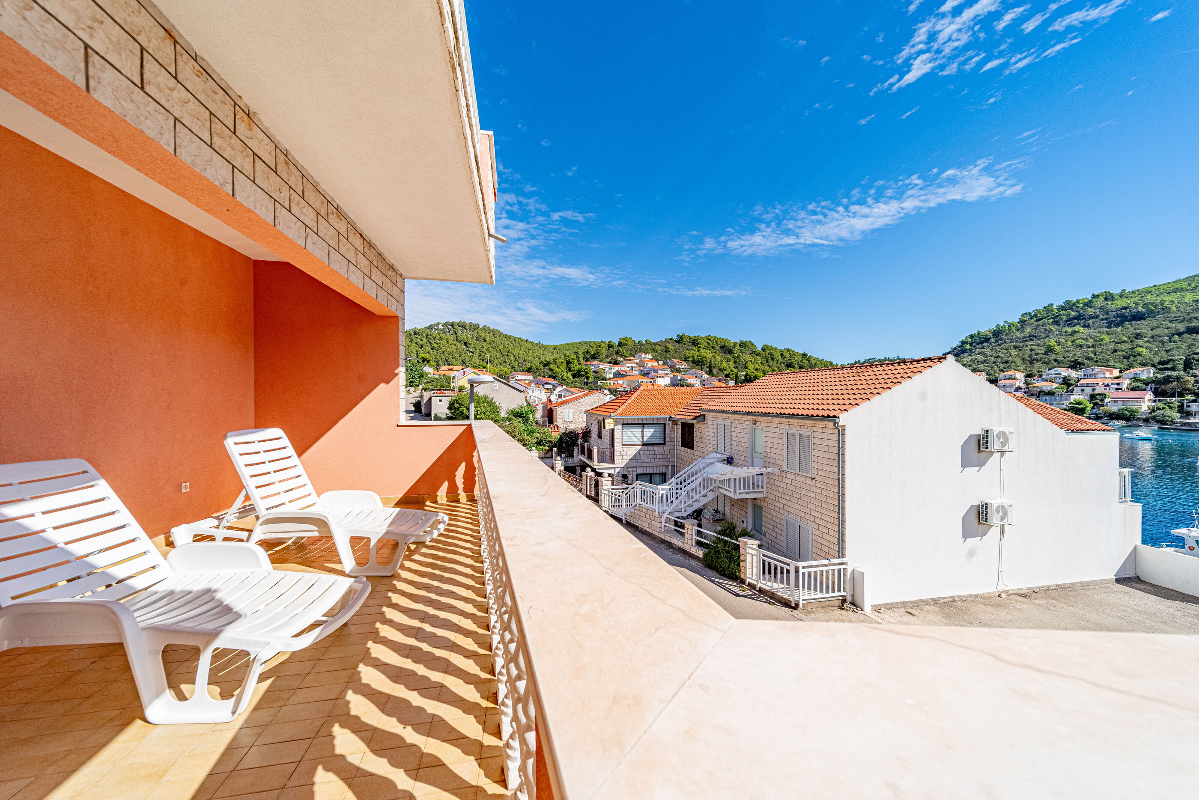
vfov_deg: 90.1
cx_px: 600
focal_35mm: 12
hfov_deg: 112.6
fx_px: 400
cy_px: 400
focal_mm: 12
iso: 400
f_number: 8
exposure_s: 1/8000
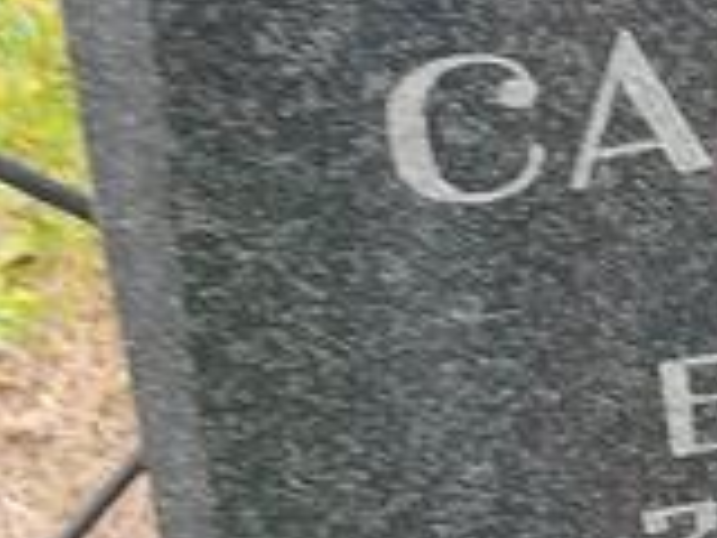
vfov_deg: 11.4
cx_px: 923
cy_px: 233
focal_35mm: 130
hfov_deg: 14.5
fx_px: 2693
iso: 113
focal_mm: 4.74
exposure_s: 1/60
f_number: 1.79
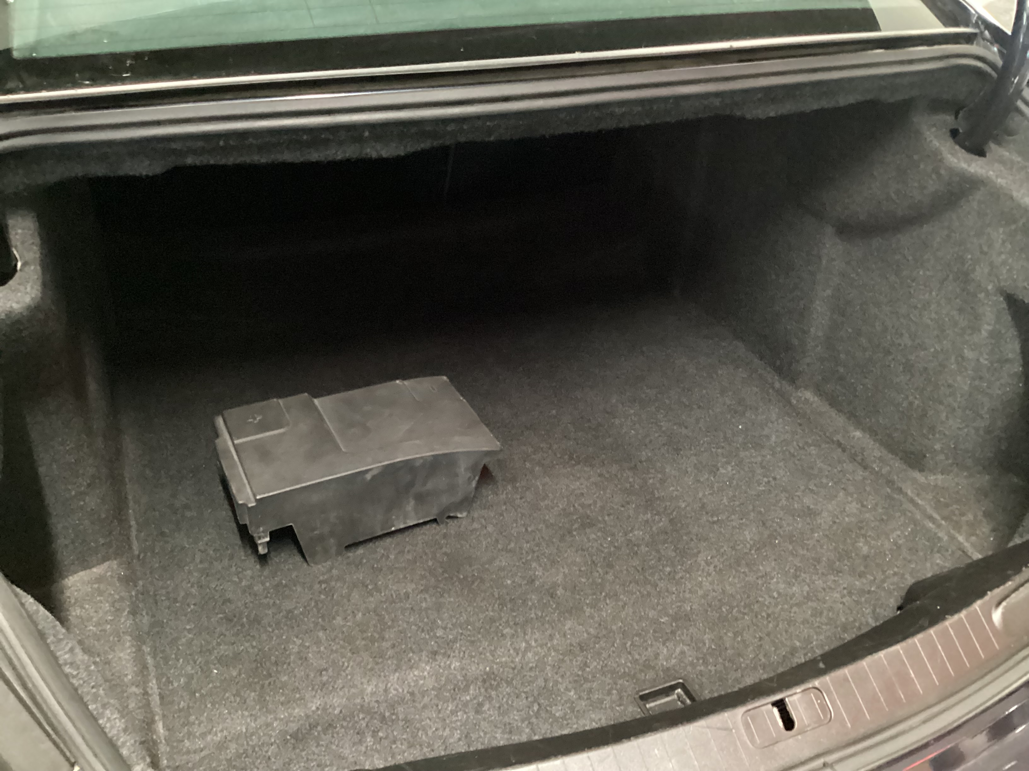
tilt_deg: -35.7
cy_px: 386
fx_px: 922
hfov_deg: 58.4
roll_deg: -4.5
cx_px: 514
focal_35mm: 31
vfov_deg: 45.4
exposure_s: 1/17
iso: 800
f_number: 2.4
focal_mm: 3.3
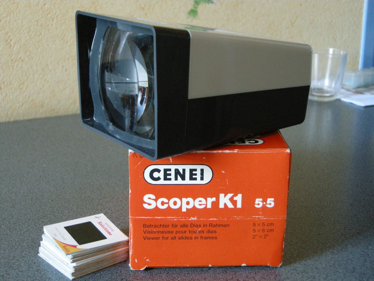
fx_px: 648
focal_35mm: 60
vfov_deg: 24.4
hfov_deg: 32.2
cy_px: 140
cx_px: 187
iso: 400
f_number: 3.5
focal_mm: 12.9
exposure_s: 1/8.7
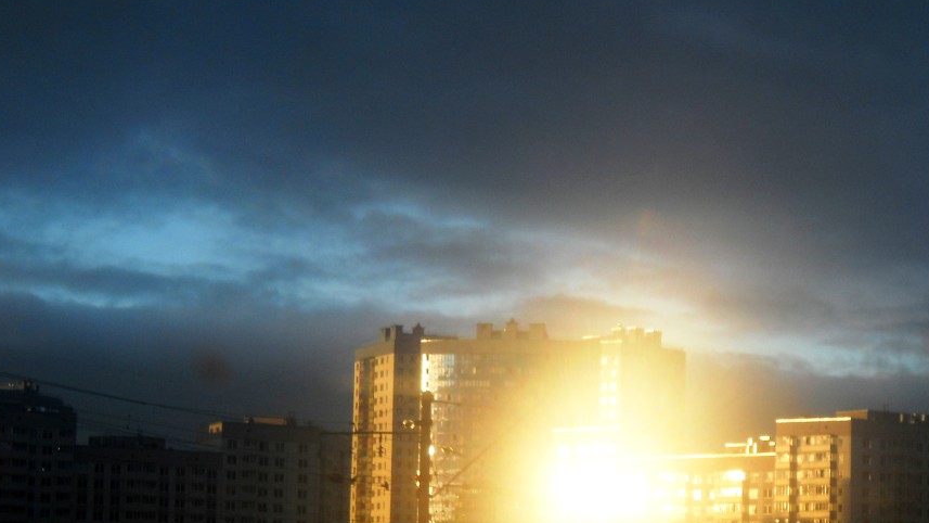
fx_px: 3399
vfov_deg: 8.8
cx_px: 512
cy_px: 388
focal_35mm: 138
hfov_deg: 15.6
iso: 80
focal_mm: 17.48
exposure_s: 1/200
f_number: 5.3
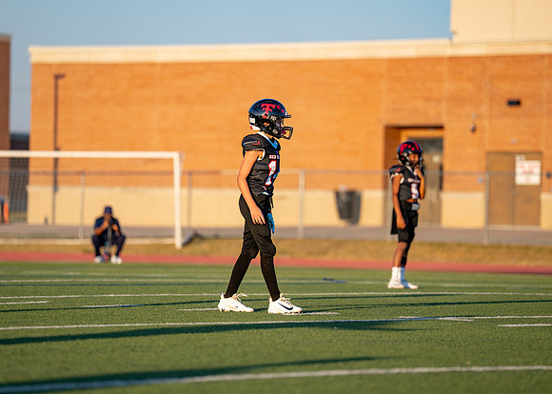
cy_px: 197
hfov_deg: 9.6
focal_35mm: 210
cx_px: 276
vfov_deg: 6.9
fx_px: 3285
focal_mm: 200
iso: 100
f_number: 2.8
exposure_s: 1/1000
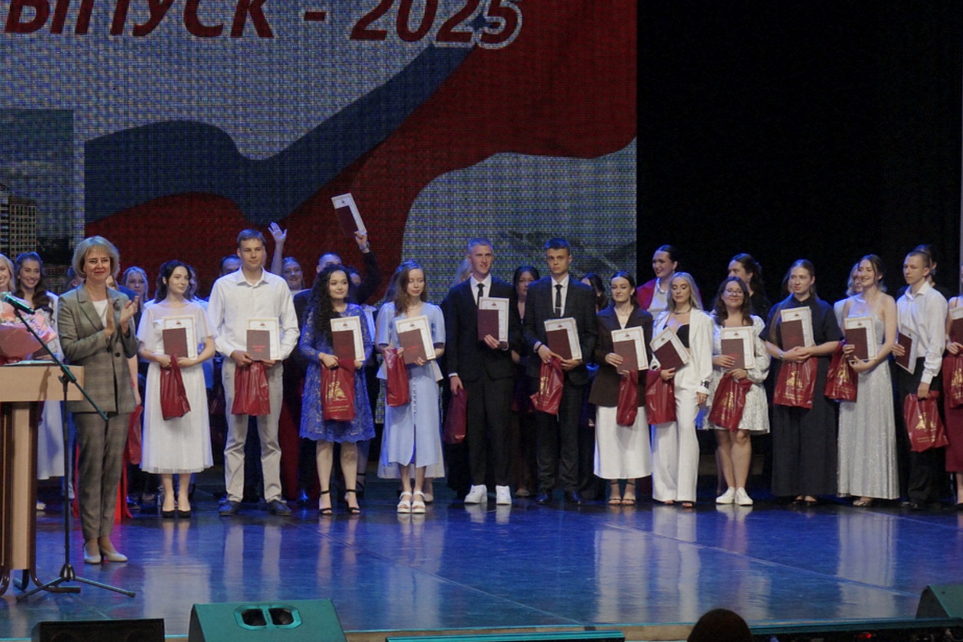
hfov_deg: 30.5
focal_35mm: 65
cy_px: 220
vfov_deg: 20.9
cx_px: 255
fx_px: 1739
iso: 1250
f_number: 5.6
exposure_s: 1/160
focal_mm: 44
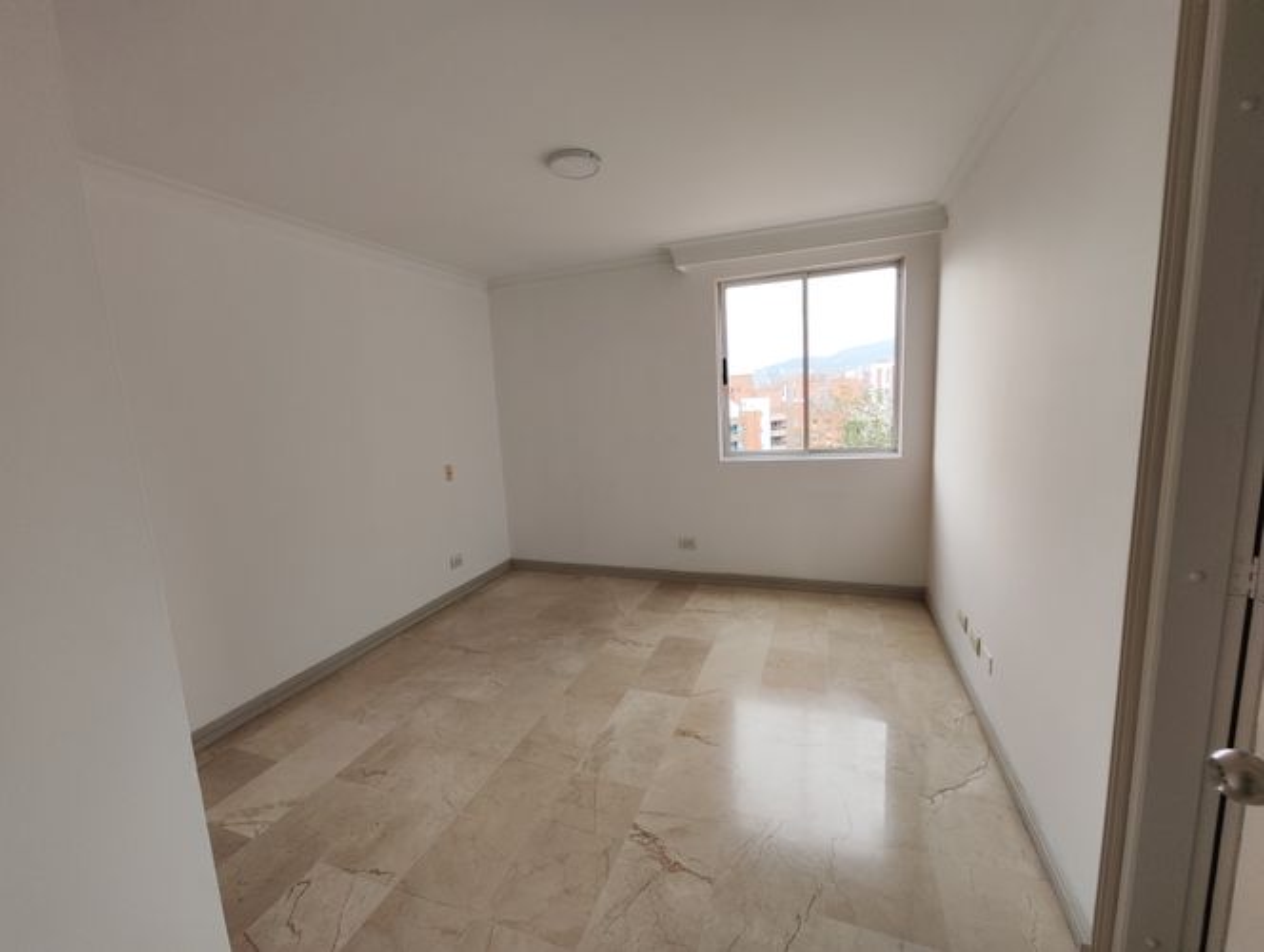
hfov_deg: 102.0
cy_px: 476
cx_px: 632
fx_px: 512
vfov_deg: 85.8
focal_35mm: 14
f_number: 2.2
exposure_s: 1/60
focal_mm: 2.16
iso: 66
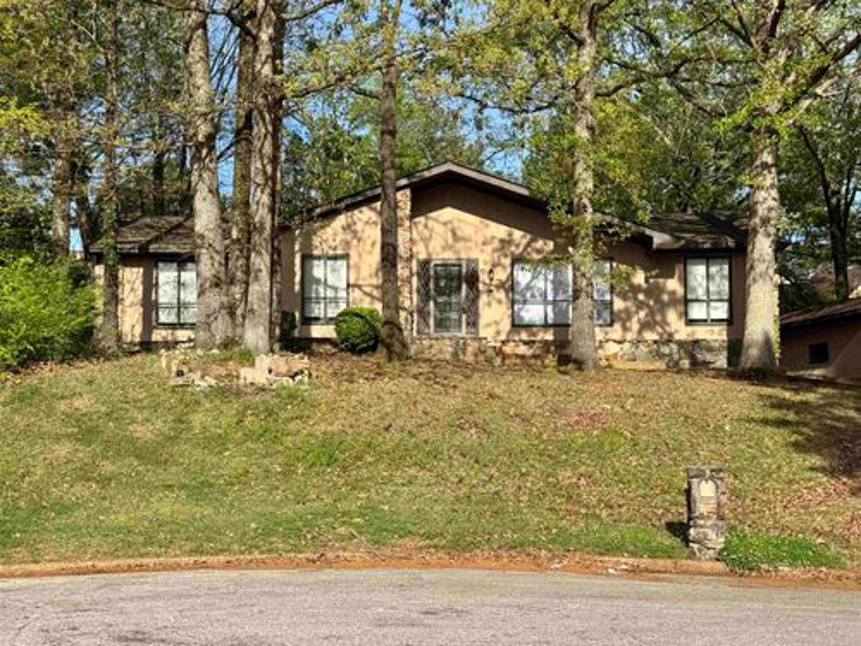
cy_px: 323
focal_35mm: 48
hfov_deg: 39.7
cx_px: 430
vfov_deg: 30.3
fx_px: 1194
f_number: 1.78
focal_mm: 6.76
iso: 64
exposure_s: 1/3610
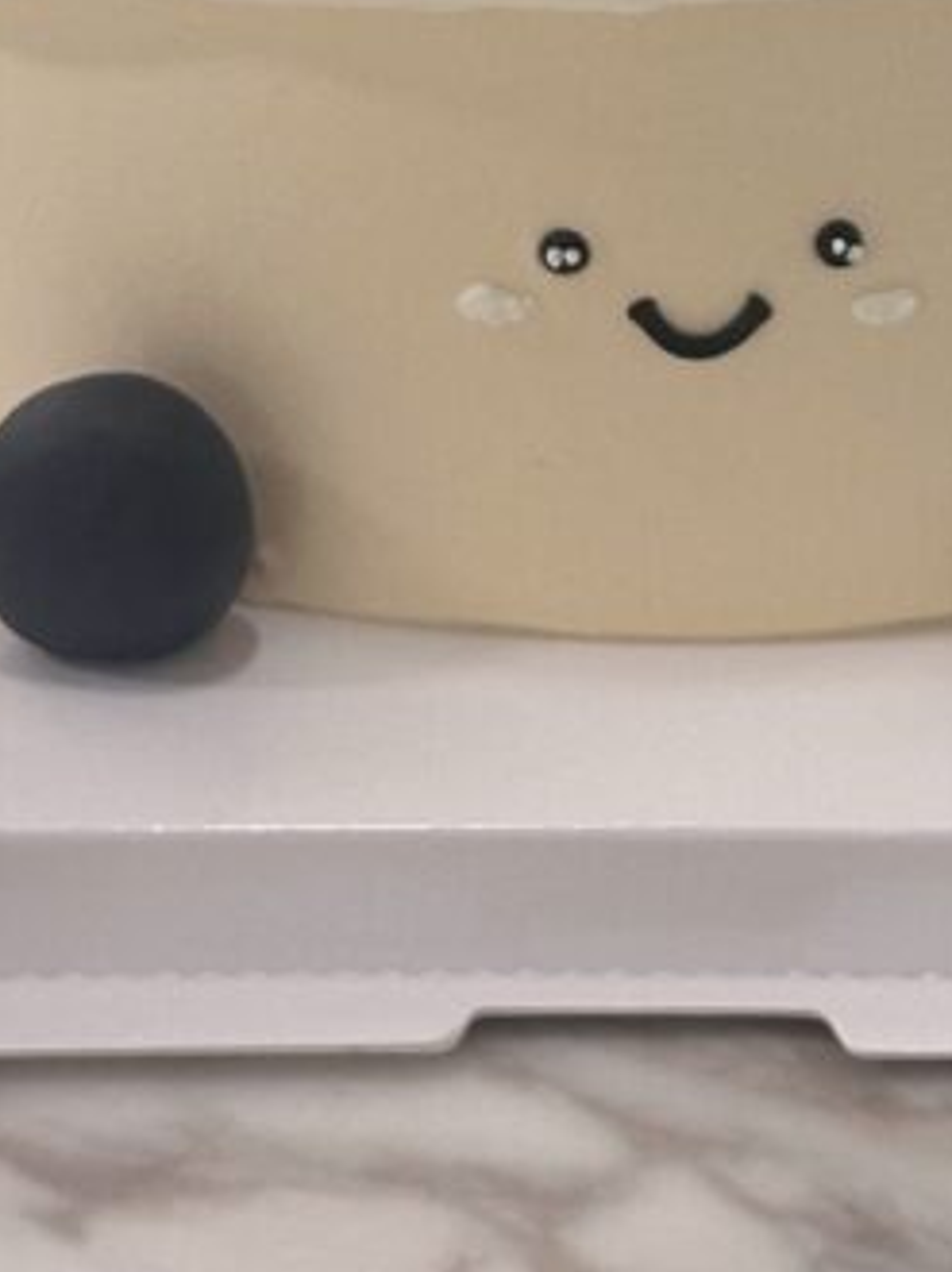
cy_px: -513
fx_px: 5471
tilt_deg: -17.2
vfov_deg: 12.7
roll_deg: +0.0
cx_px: 667
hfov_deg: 9.9
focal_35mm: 149
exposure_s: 1/50
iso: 200
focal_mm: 6.86
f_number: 1.78
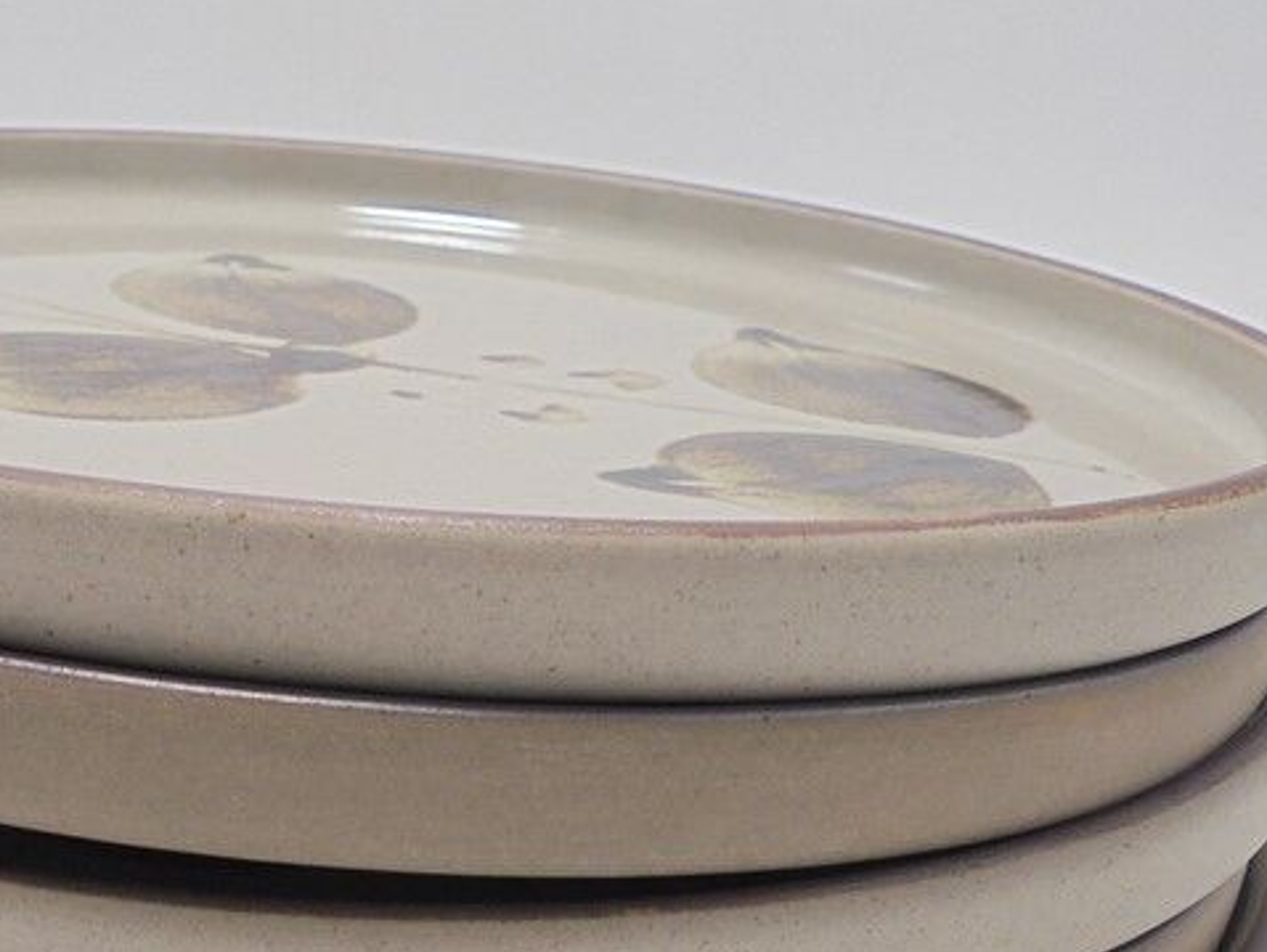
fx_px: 2344
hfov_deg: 29.8
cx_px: 318
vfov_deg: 22.4
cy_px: 839
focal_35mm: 64
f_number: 4
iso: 100
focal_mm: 6.1
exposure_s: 1/50
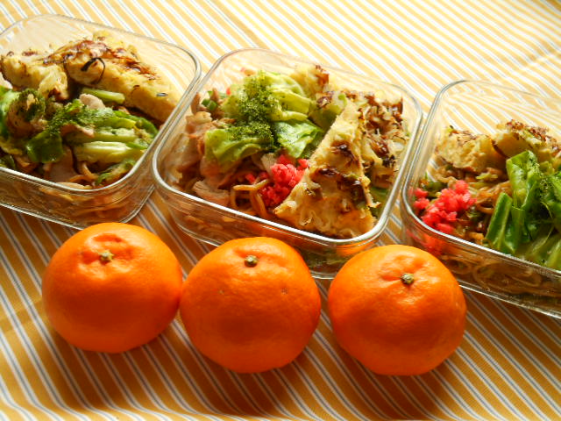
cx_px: 280
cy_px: 210
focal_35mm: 46
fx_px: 745
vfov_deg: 31.5
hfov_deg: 41.2
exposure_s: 1/30
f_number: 4
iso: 160
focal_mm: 8.3
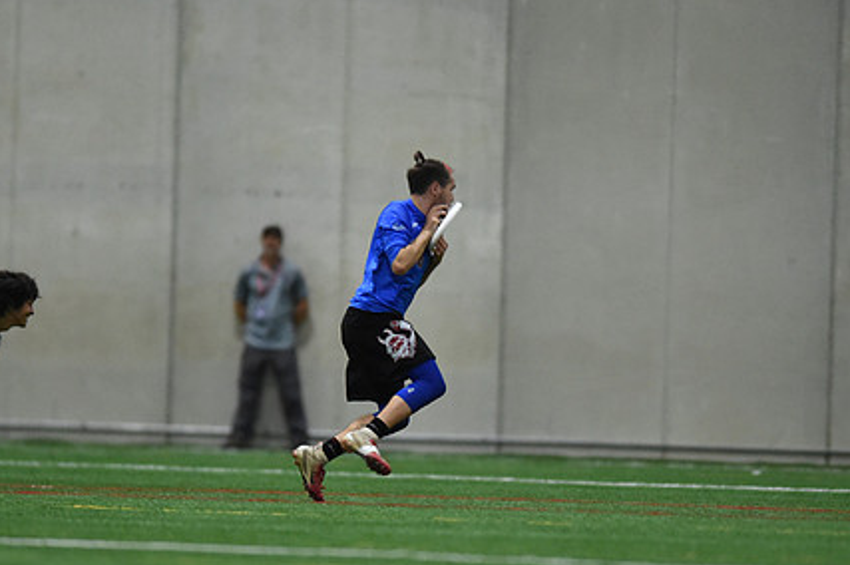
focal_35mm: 543
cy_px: 313
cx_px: 428
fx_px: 12811
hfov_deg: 3.8
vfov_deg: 2.5
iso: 10000
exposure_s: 1/640
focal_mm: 400
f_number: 2.8
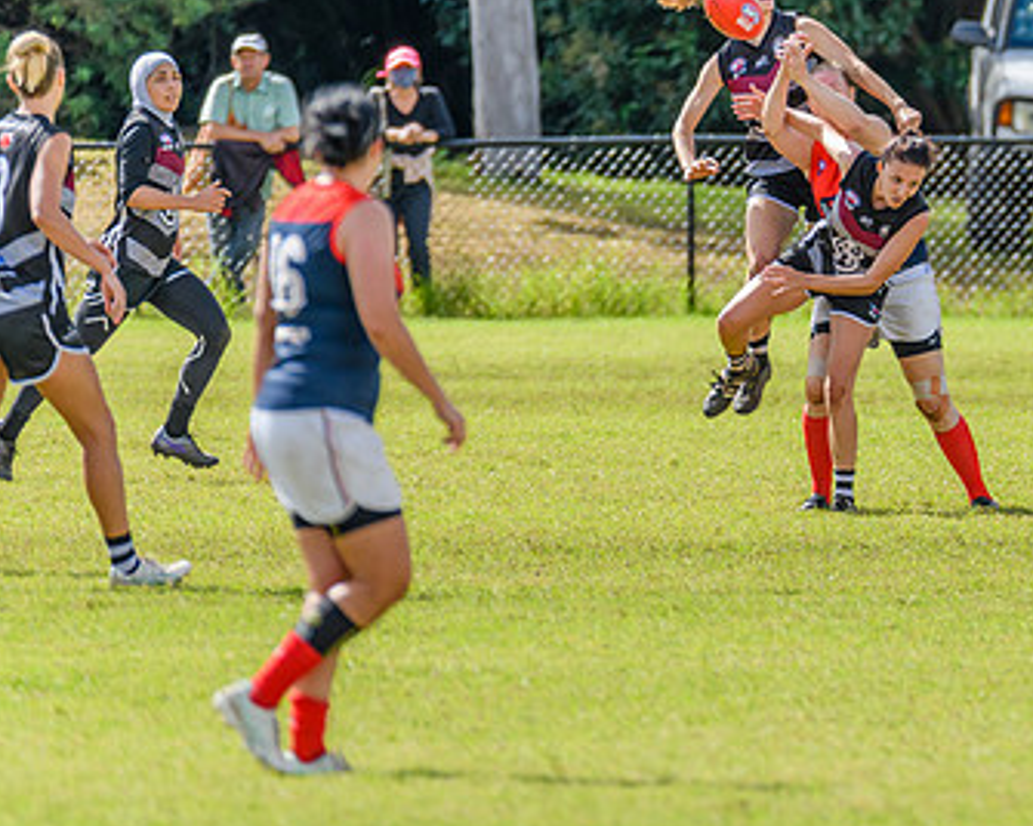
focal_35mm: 864
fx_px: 26415
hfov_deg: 2.2
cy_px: 290
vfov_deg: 1.8
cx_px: 916
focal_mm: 450
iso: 800
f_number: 7.1
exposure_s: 1/1600
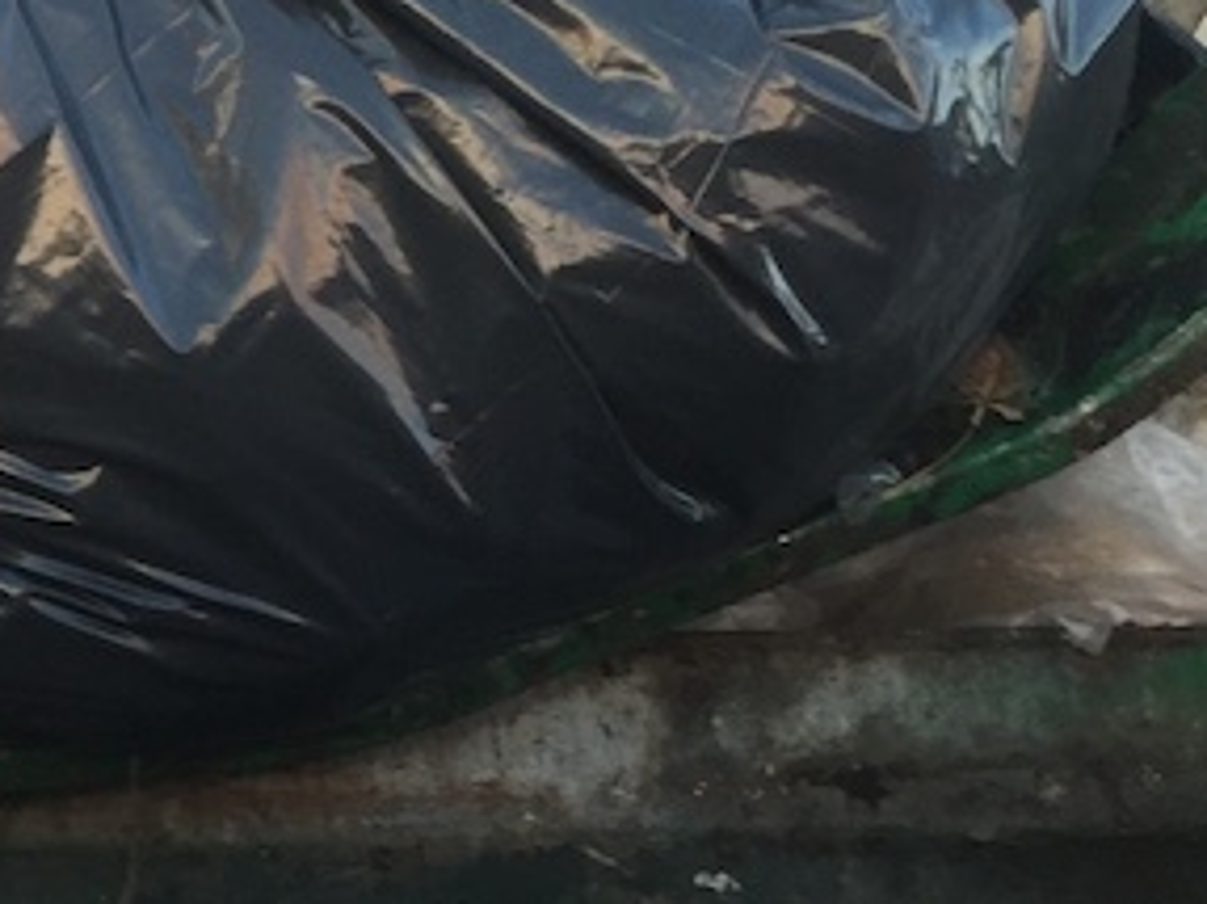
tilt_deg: -3.7
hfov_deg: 17.4
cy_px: 151
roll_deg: -3.0
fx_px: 3520
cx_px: -635
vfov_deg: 14.5
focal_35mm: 101
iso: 32
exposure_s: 1/50
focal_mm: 4.15
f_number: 2.2
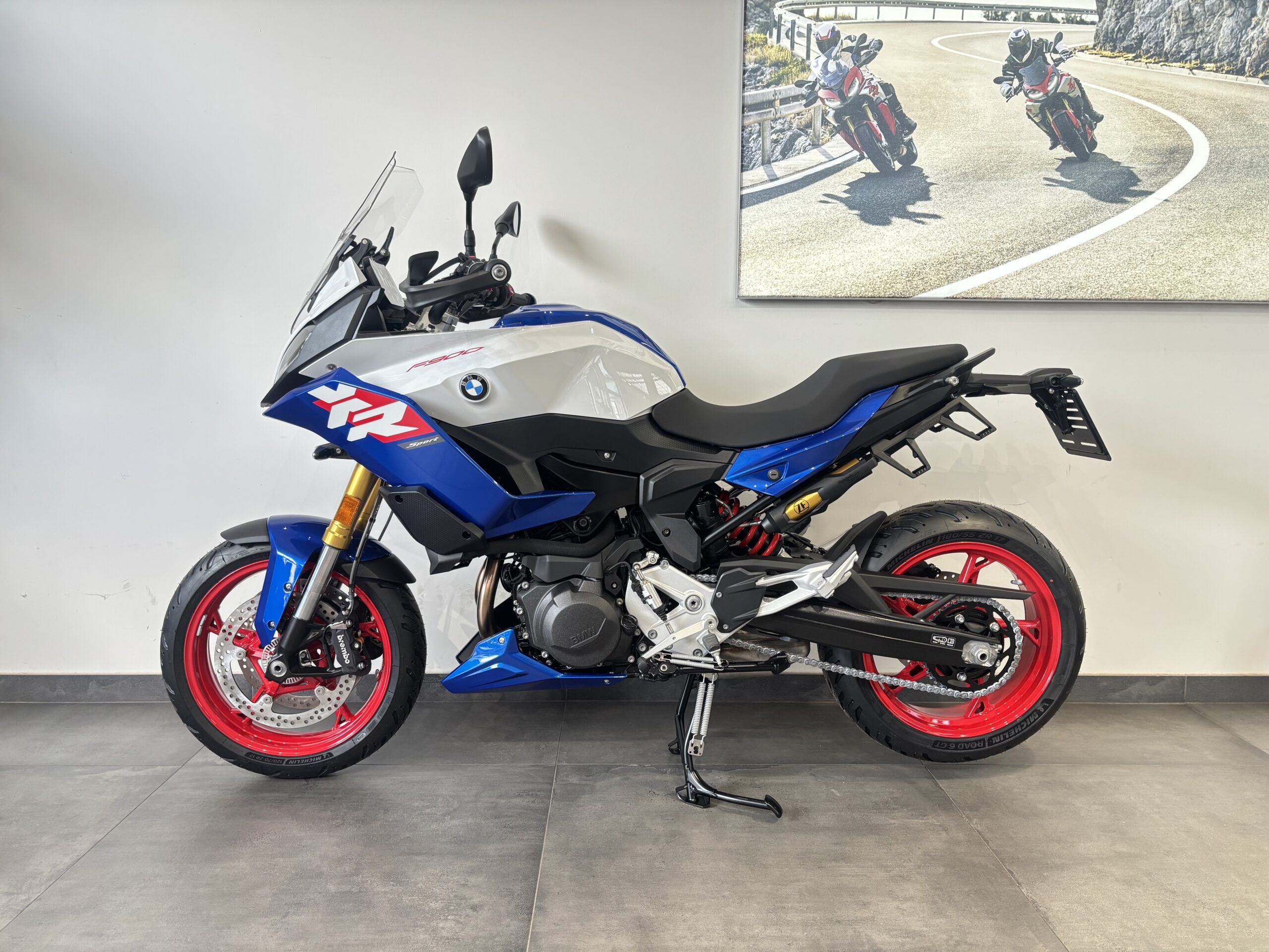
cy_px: 476
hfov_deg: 67.3
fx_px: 953
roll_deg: -0.4
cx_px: 634
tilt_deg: -6.8
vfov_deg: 53.1
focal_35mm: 26
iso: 125
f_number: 1.6
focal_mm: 5.96
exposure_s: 1/89
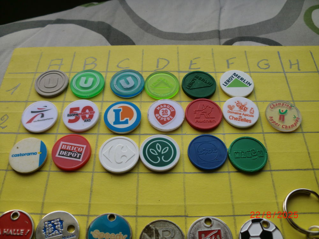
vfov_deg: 40.7
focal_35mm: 35
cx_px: 160
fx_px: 323
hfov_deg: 52.6
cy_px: 120
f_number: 3.1
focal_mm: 6.3
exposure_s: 1/200
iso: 64
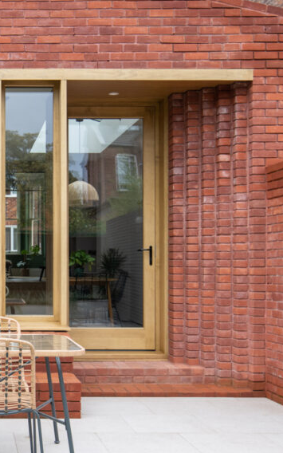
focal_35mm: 56
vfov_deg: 36.2
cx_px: -47
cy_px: 264
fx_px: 691
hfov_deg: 21.6
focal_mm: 30
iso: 200
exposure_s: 1/80
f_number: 5.6
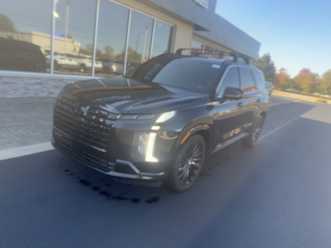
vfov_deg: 56.8
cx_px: 166
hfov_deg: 71.6
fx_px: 229
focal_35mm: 24
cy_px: 124
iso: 100
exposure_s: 1/627
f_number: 1.78
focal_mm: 6.76
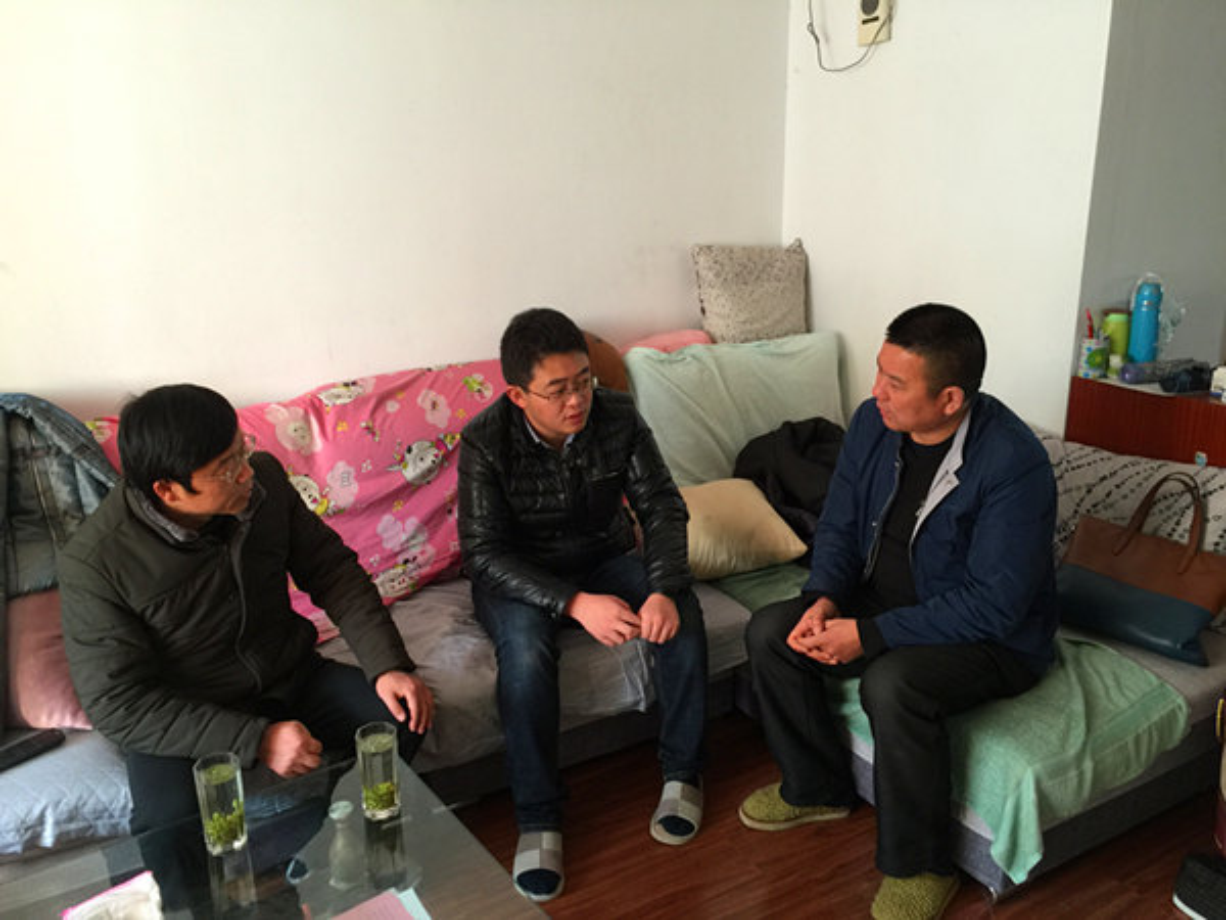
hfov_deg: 61.7
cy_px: 460
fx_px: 1027
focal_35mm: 29
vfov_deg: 48.2
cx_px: 613
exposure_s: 1/15
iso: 50
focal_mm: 4.15
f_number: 2.2
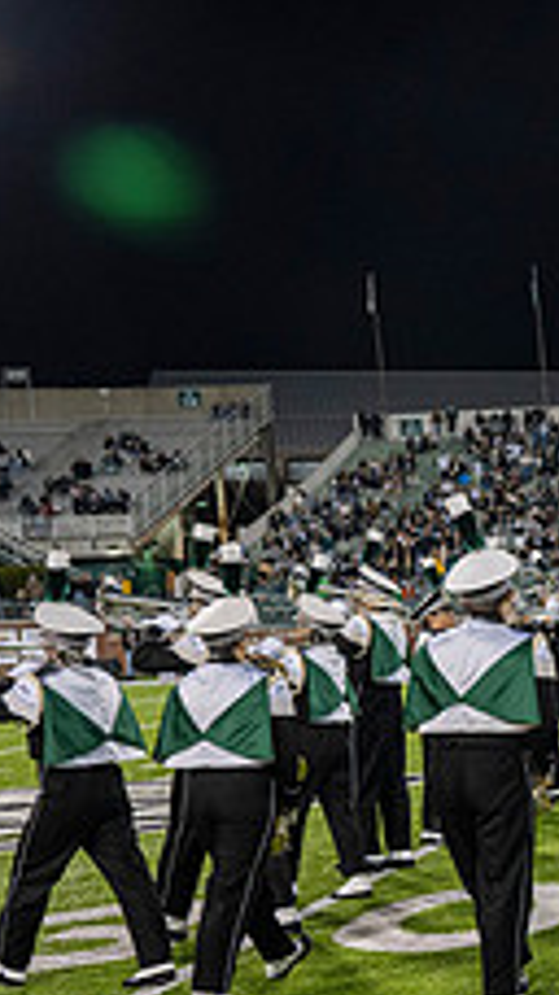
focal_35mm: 64
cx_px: 952
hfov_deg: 16.3
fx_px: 1689
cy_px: 718
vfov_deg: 32.4
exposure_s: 1/500
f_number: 3.2
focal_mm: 24
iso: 1250
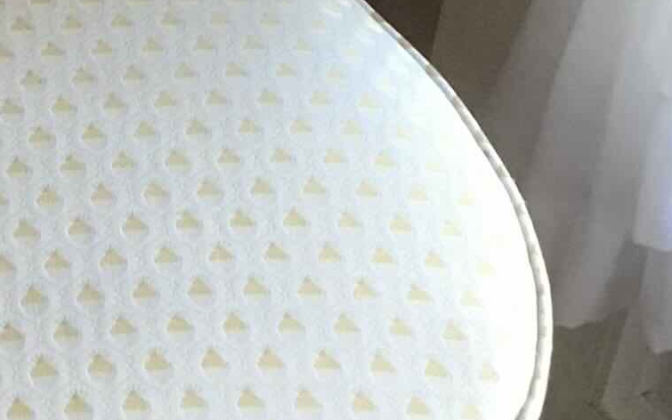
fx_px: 2601
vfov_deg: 9.0
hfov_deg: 14.4
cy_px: -236
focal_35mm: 142
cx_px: -52
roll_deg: -1.5
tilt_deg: -41.0
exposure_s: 1/33
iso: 160
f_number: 2.4
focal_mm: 3.3
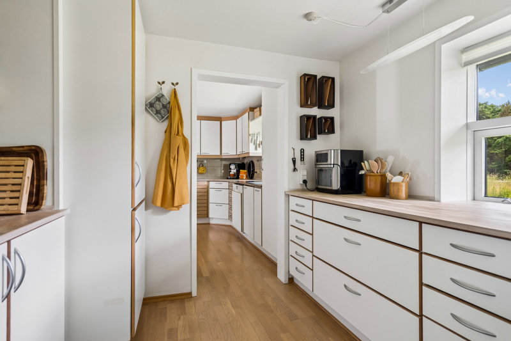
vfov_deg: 67.4
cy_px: 170
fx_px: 255
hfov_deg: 90.0
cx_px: 256
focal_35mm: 18
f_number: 4.5
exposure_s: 1/160
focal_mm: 18
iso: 400
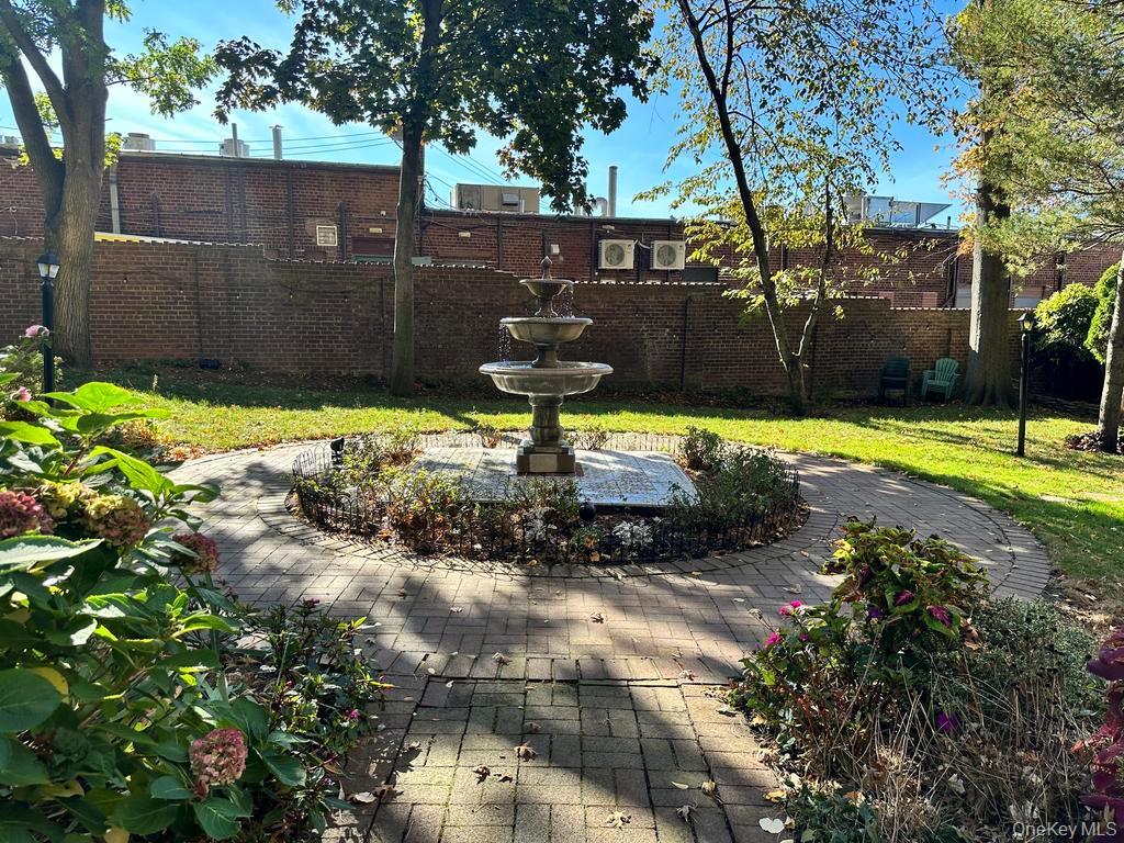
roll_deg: +0.4
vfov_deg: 56.8
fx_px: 779
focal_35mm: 24
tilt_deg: -6.5
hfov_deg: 71.6
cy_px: 422
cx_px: 562
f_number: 1.78
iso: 80
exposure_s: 1/943
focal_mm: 6.86
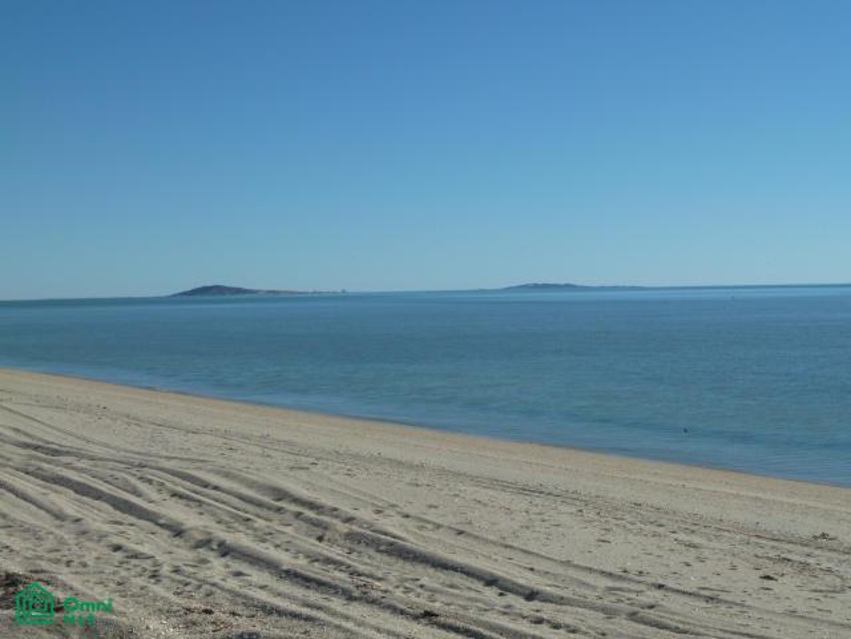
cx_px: 426
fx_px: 1352
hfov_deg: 34.9
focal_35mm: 55
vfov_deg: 26.6
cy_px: 320
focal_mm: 9.1
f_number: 5.6
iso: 80
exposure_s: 1/800
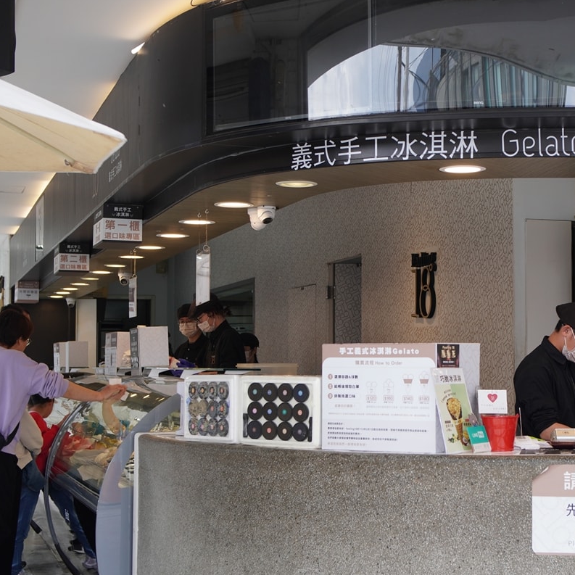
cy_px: 288
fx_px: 1196
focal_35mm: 64
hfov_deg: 26.7
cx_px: 429
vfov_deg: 27.0
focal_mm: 33
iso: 200
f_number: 4
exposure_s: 1/160
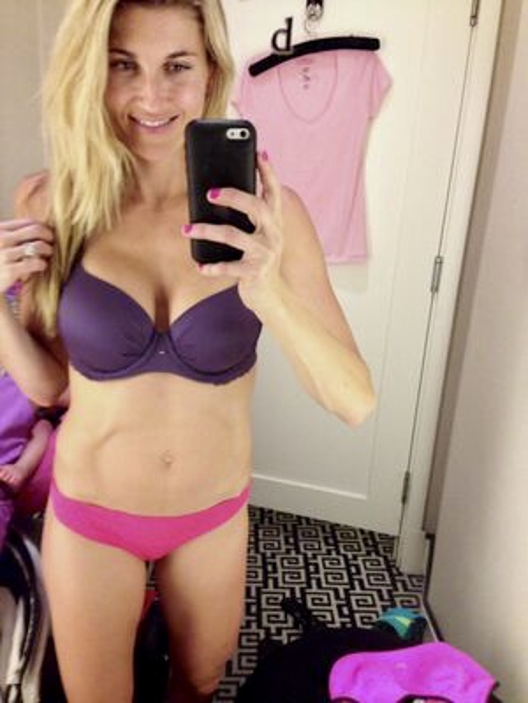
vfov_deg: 55.4
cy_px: 352
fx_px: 671
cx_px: 264
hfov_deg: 42.9
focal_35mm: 33
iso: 160
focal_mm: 4.12
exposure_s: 1/20
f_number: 2.4
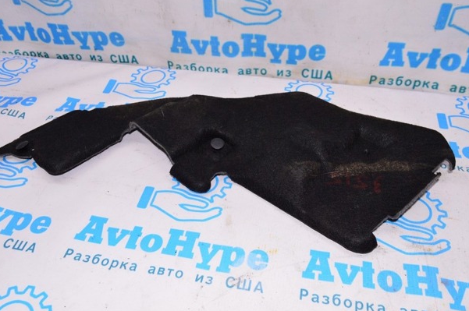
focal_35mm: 34
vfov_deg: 39.3
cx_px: 228
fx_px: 436
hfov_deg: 56.5
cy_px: 161
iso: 1600
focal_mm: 21
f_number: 8
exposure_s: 1/200
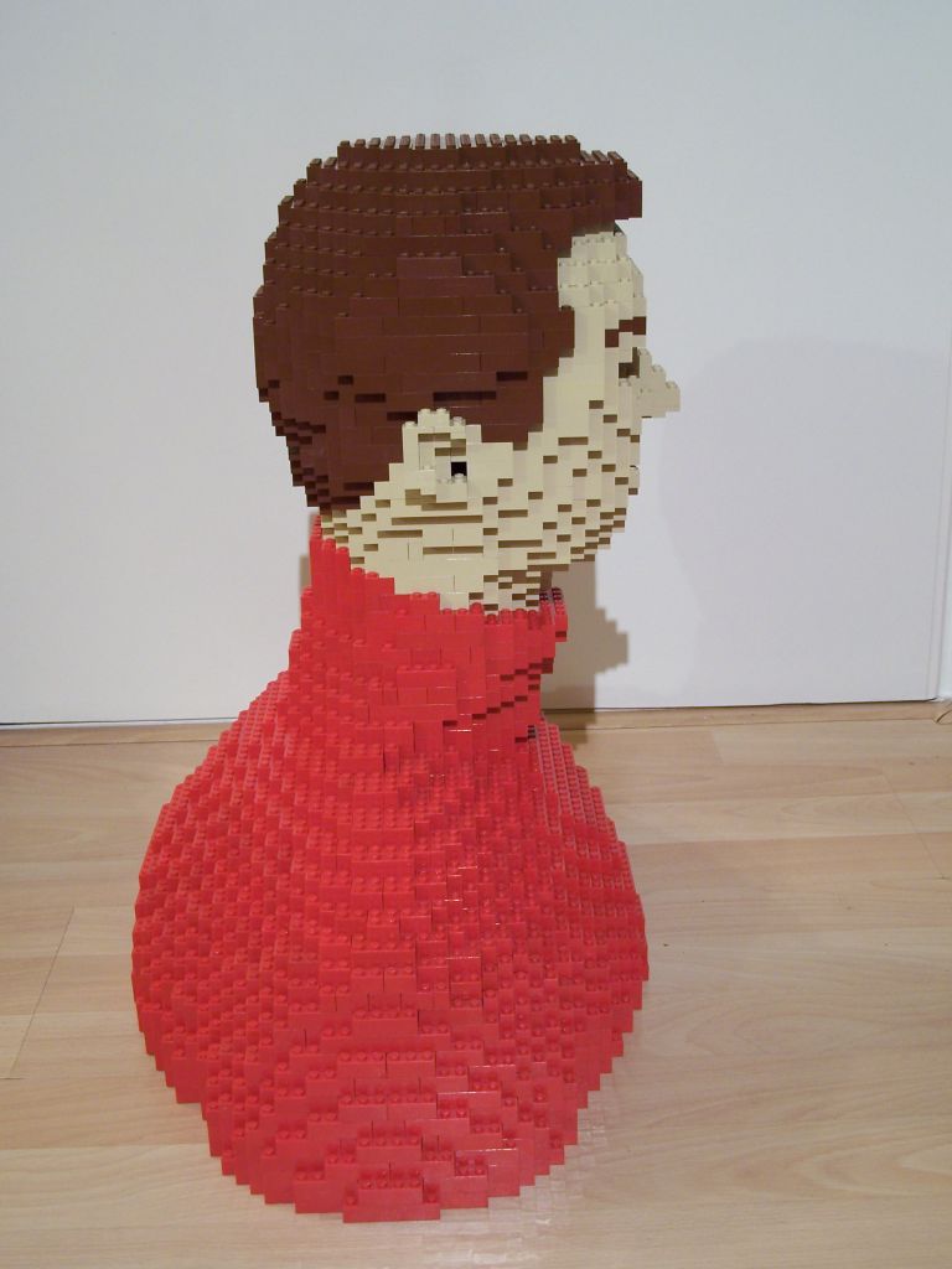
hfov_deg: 30.3
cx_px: 476
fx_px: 1760
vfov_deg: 39.7
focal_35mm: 48
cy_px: 634
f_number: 3
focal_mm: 8
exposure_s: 1/2
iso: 80
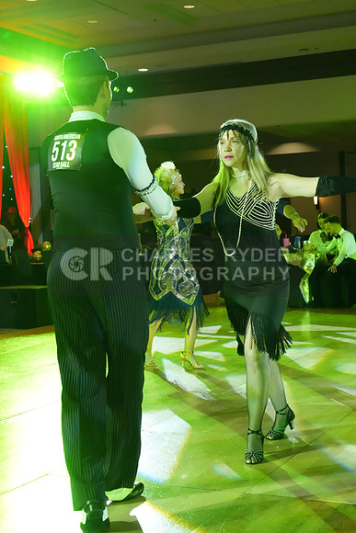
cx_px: 178
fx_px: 875
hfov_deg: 23.0
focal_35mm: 59
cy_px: 266
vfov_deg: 33.9
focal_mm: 59
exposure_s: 1/250
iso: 10000
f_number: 6.3
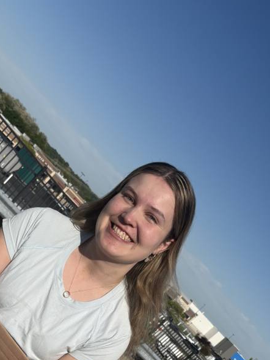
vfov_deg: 33.1
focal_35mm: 53
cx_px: 66
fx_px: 551
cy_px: 362
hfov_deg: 27.1
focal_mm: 5.96
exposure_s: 1/6329
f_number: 1.6
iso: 50
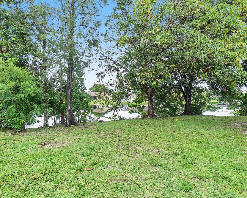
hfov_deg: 88.9
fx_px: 124
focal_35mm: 17
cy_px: 99
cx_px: 104
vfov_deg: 77.0
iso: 200
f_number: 8
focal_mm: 10
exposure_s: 1/30
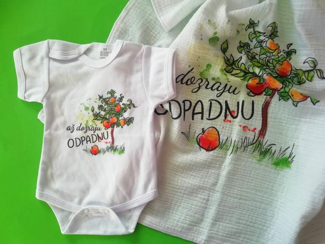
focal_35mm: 26
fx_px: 244
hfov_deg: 67.3
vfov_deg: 53.1
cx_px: 162
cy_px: 122
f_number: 2.2
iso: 64
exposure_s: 1/50
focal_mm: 3.46
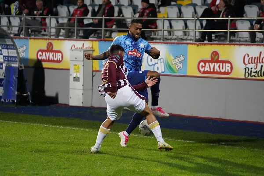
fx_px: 1386
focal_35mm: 189
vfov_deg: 7.3
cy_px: 88
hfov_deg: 10.9
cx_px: 132
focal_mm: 189
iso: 12800
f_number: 5.6
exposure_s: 1/1250
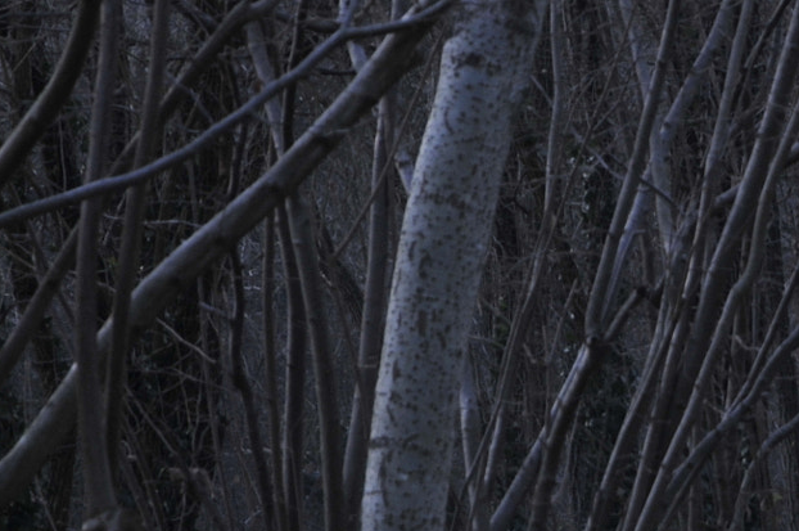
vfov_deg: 3.3
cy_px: 432
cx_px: 1173
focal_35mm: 420
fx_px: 9302
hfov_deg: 4.9
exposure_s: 1/8
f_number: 6.3
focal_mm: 85
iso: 200
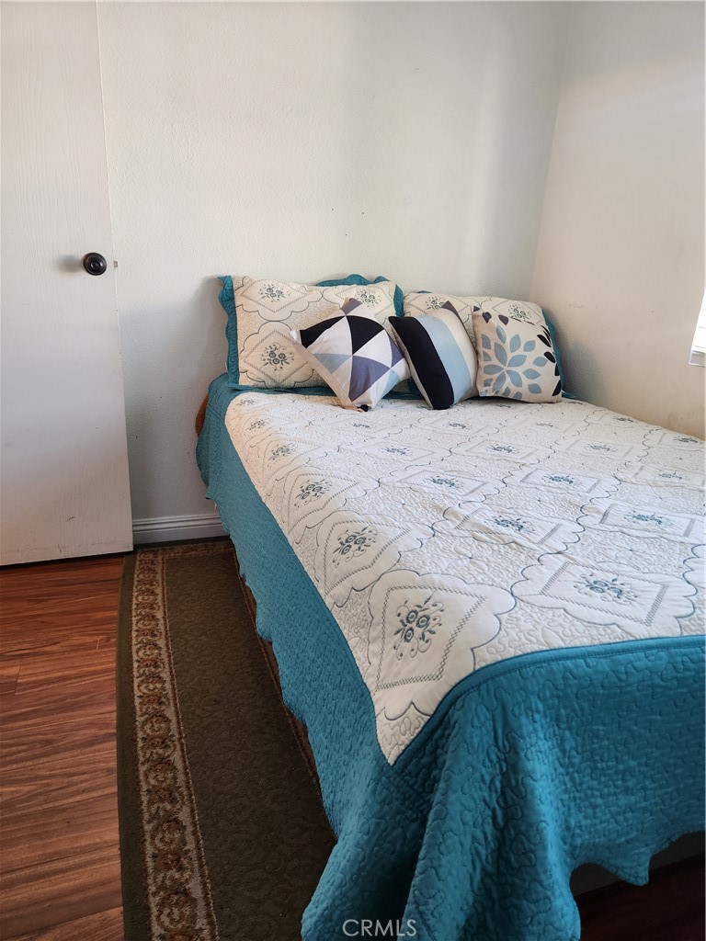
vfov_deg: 73.9
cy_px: 470
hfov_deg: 58.9
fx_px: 625
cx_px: 353
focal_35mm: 23
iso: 200
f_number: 1.8
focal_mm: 5.4
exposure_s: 1/120
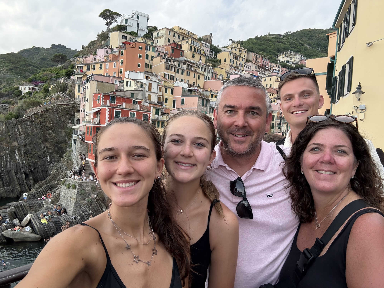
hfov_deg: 73.9
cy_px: 144
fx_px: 255
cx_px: 192
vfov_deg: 58.9
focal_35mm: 23
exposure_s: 1/192
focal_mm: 2.69
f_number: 1.9
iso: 50
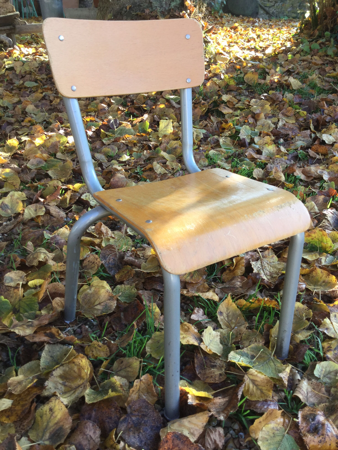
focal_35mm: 31
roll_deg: -0.8
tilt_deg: -29.6
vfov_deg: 58.4
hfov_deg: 45.4
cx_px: 169
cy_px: 225
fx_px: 404
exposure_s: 1/100
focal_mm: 3.3
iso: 25
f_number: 2.4
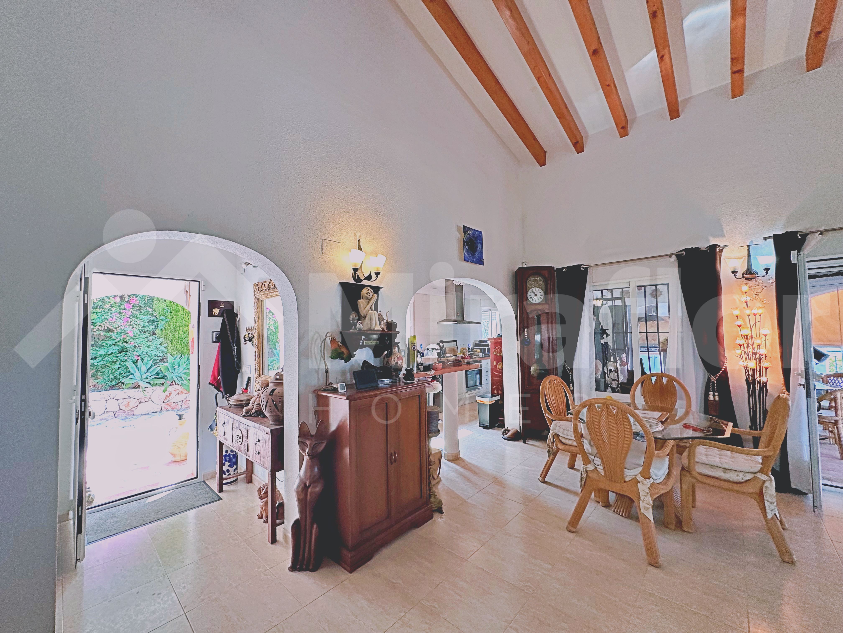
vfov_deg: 85.7
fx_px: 341
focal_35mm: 14
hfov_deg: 102.1
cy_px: 316
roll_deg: +0.6
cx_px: 422
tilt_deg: +3.2
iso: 200
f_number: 2.2
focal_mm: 2.22
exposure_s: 1/100
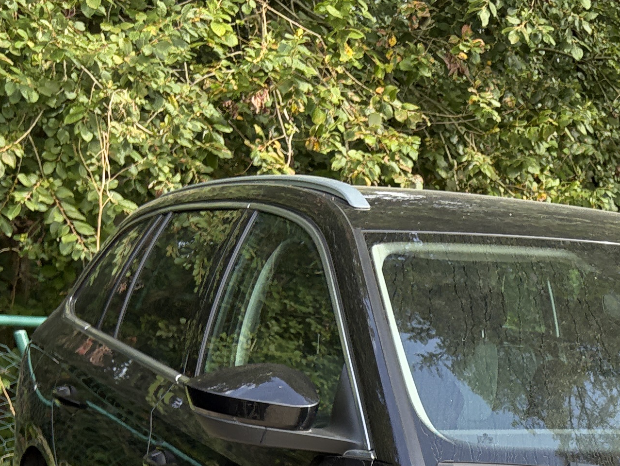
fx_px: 1469
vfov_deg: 16.4
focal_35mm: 82
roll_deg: -3.4
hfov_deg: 21.9
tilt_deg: -8.6
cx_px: 764
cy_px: 701
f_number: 1.6
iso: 64
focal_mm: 5.96
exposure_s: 1/623
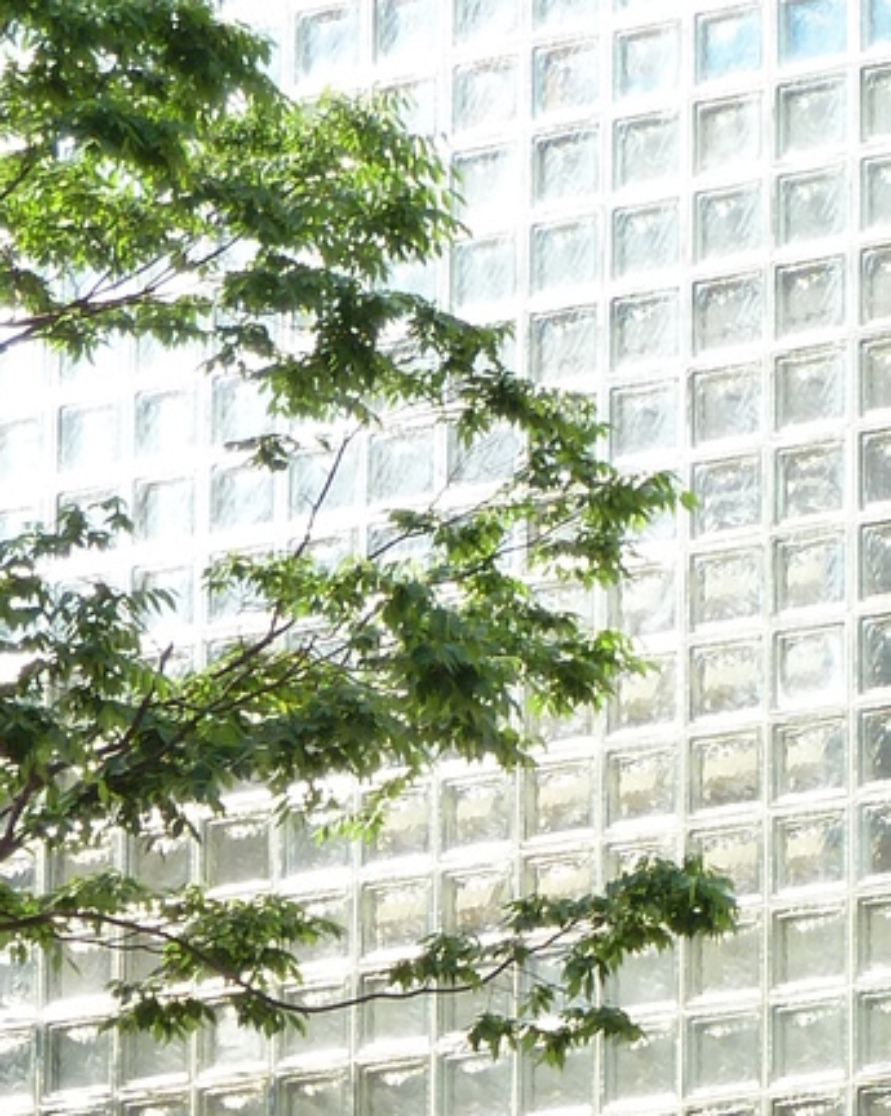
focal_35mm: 228
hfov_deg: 6.7
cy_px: 1829
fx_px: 7523
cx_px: 1123
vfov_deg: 8.2
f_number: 4
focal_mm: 10.3
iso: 80
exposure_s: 1/100
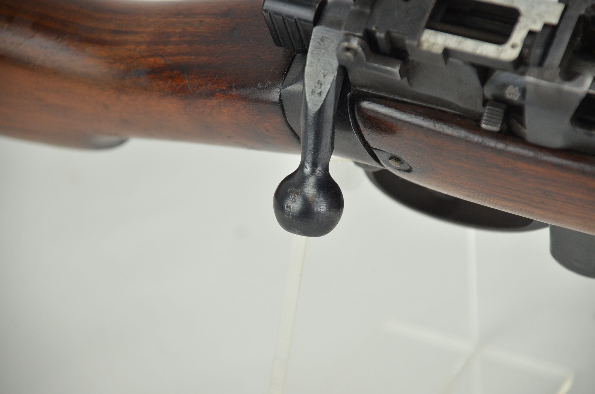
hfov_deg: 10.2
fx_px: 3340
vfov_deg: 6.8
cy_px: 197
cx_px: 298
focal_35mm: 202
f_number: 5.6
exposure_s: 1/200
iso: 800
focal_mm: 135
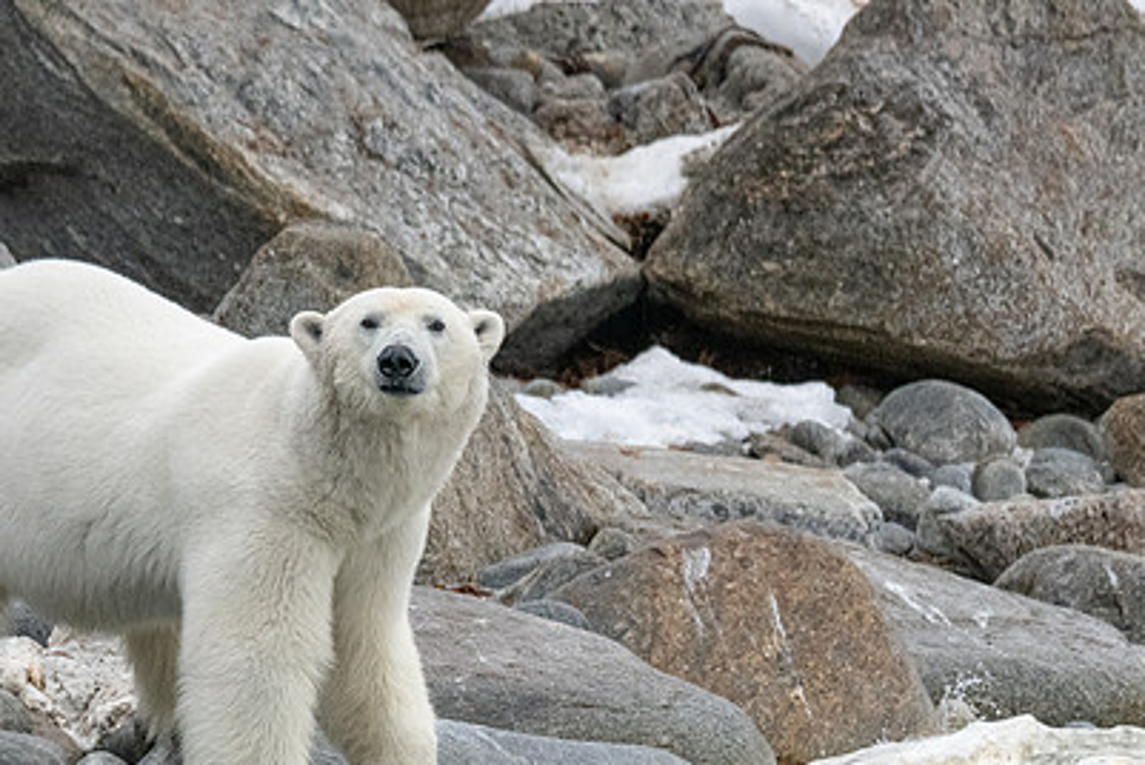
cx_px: 743
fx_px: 25685
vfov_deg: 1.7
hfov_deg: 2.6
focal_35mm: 807
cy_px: 656
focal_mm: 400
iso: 3200
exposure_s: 1/4000
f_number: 6
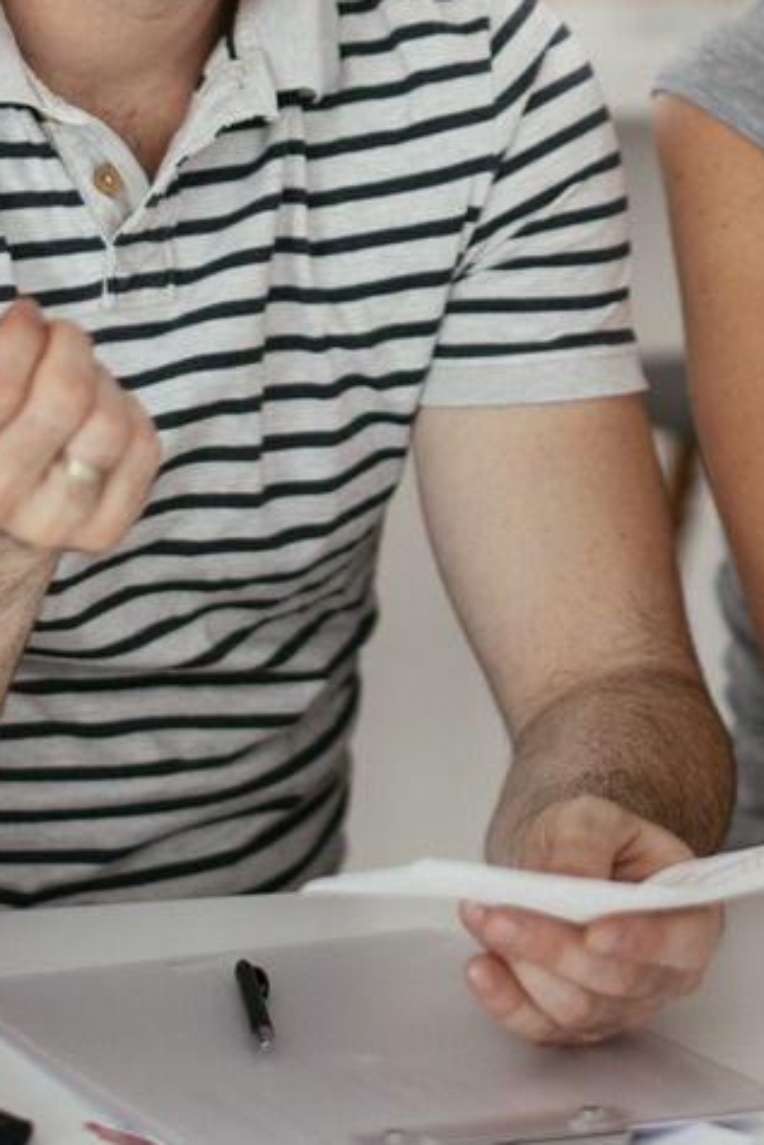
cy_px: -116
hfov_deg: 9.0
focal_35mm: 153
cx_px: 627
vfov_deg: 13.2
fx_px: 4867
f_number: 2
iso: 320
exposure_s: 1/640
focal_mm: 58
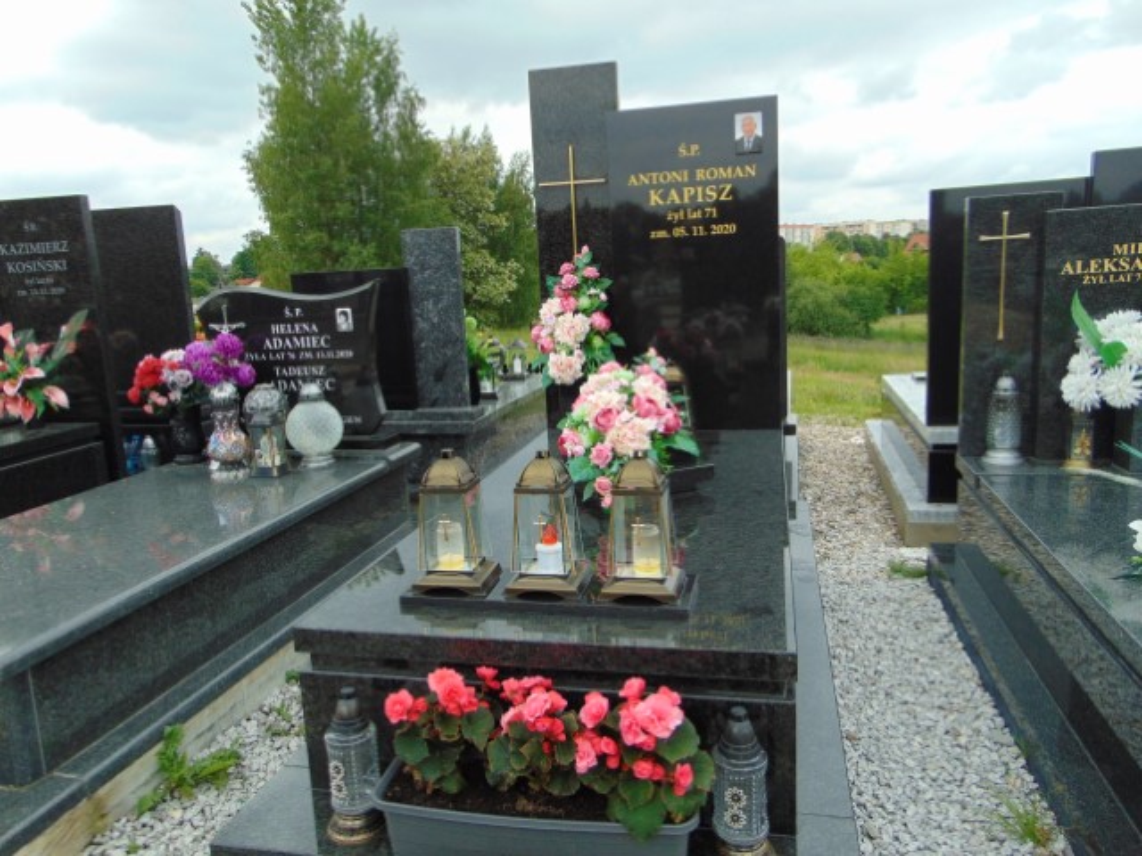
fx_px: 825
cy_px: 428
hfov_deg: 69.4
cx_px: 571
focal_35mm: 25
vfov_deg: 54.9
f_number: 3
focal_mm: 4.5
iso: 80
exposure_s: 1/640
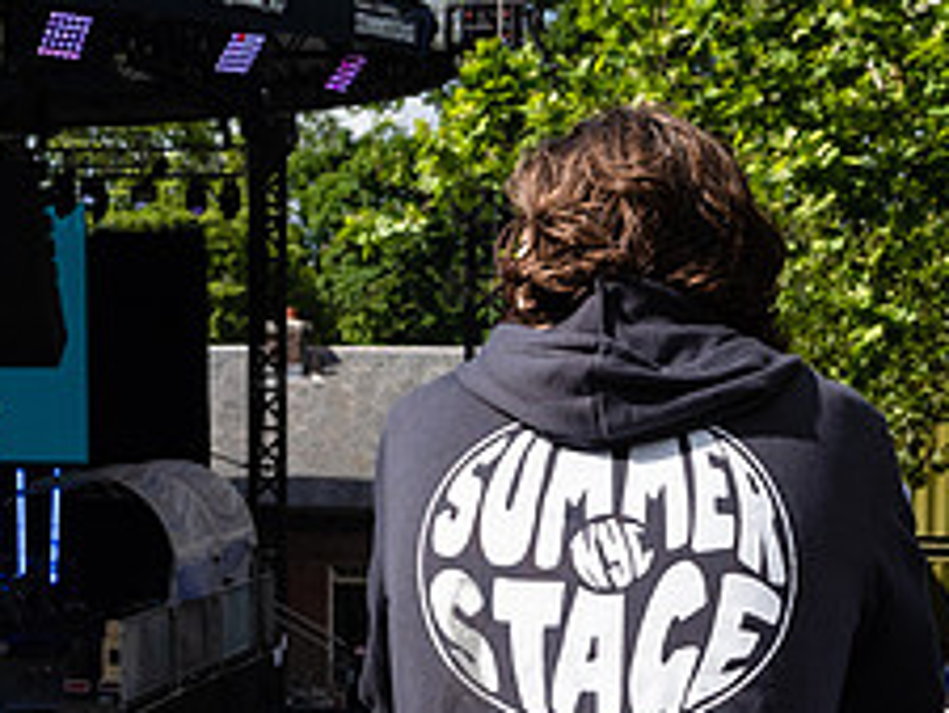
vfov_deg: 16.1
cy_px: 639
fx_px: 2496
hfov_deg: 21.5
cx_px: 464
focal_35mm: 91
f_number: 8
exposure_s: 1/2000
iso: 500
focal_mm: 36
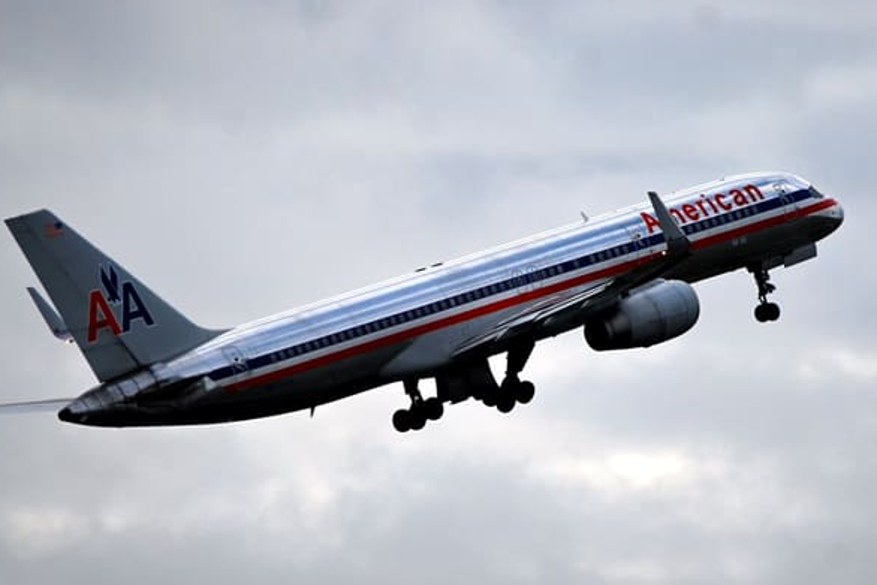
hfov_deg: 6.3
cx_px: 413
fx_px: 7992
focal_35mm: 328
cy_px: 284
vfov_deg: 4.2
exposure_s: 1/400
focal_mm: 200
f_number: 5.6
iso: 100
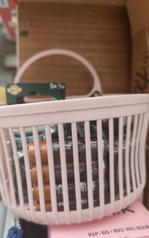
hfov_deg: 47.5
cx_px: 64
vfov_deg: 70.4
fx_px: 169
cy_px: 120
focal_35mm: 26
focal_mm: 5.59
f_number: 1.8
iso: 400
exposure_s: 1/50
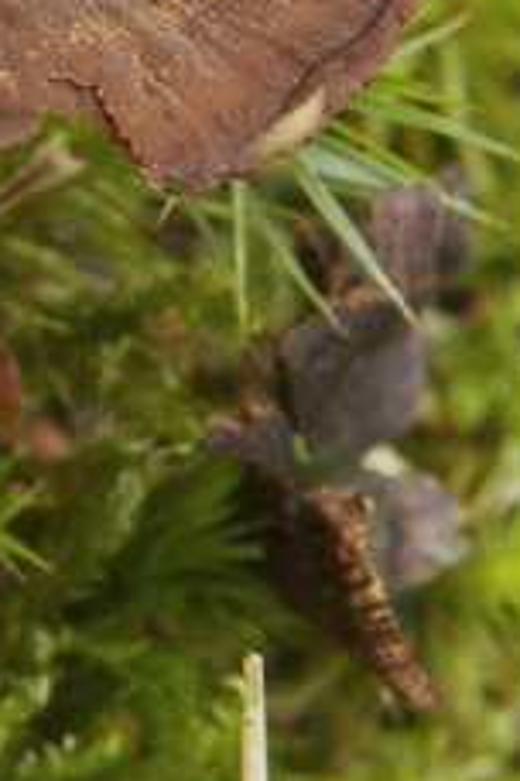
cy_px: 48
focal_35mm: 323
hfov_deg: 4.2
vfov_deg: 6.4
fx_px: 6998
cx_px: -274
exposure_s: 1/1.5
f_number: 22
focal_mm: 70
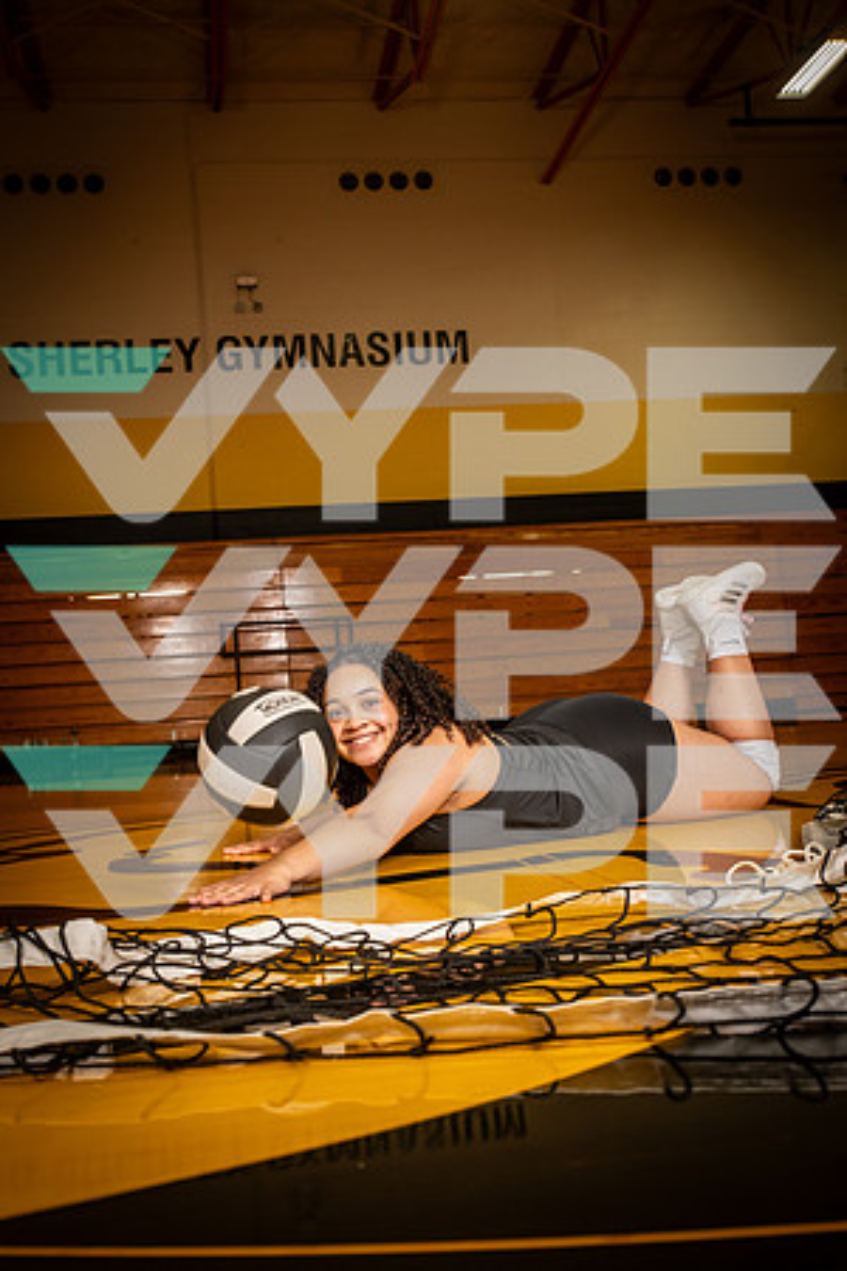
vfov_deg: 50.7
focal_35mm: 38
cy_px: 636
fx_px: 1341
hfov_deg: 35.1
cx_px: 424
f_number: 7.1
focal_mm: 38
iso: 800
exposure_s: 1/320
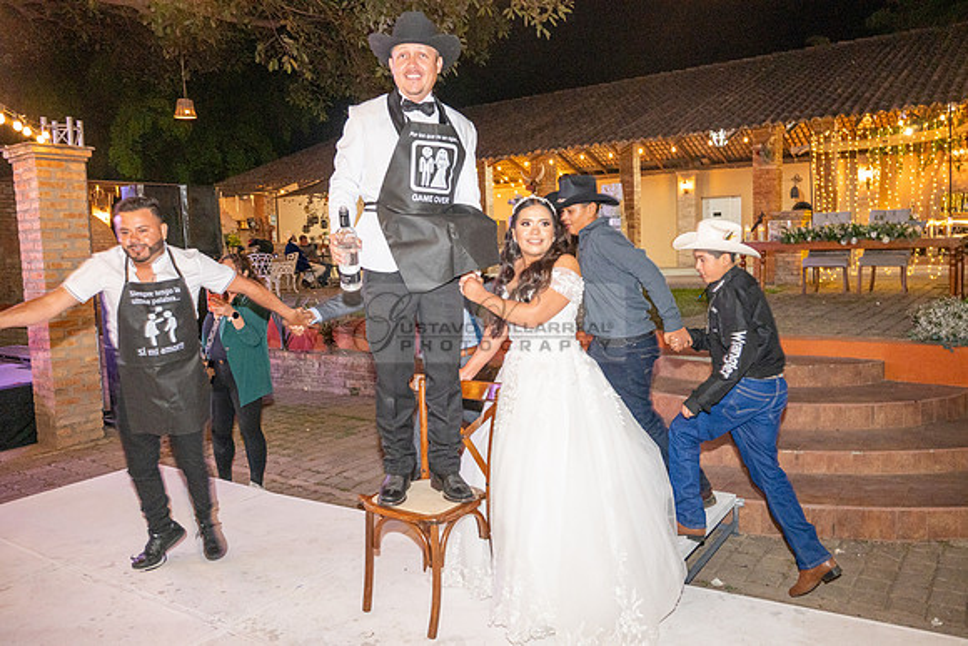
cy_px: 323
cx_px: 484
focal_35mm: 28
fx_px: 753
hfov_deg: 65.5
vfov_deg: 46.4
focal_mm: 28
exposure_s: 1/80
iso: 2500
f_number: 5
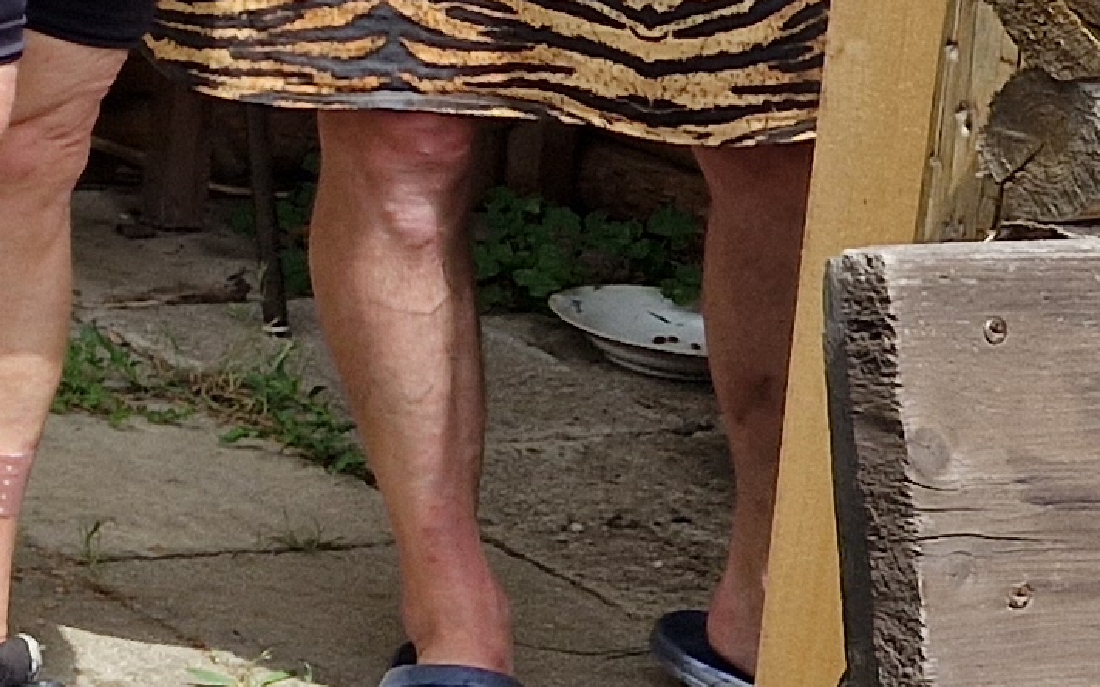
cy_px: -215
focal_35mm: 137
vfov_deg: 9.4
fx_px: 4107
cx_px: -1310
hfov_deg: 12.7
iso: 50
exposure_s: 1/1156
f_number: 1.8
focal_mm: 5.4
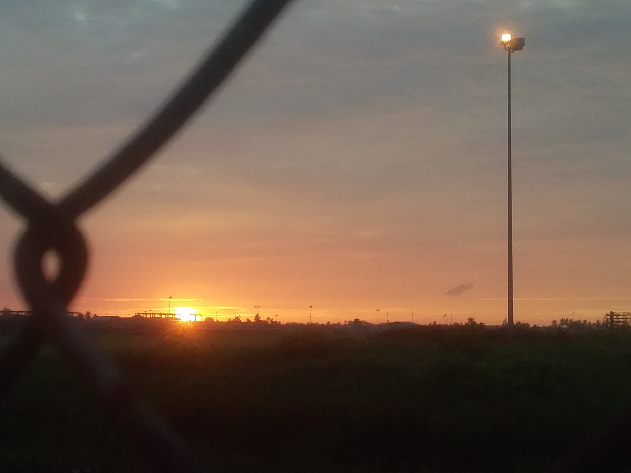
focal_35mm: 31
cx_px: 316
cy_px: 236
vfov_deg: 45.4
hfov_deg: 58.4
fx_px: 565
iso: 40
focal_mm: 3.3
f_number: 2.2
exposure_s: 1/153
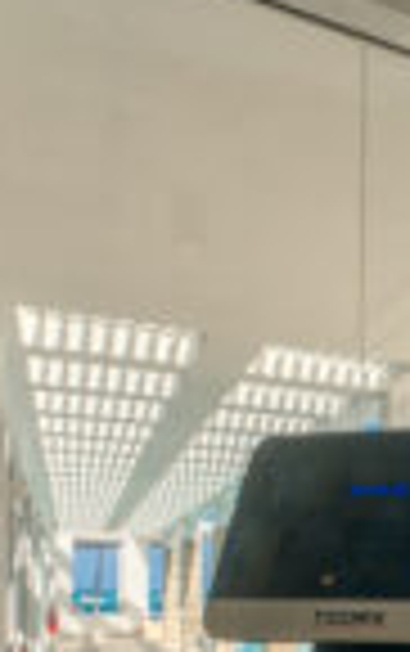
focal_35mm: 48
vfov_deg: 38.5
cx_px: 730
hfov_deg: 20.0
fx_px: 856
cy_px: 603
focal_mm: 14
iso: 400
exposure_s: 1/200
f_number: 16
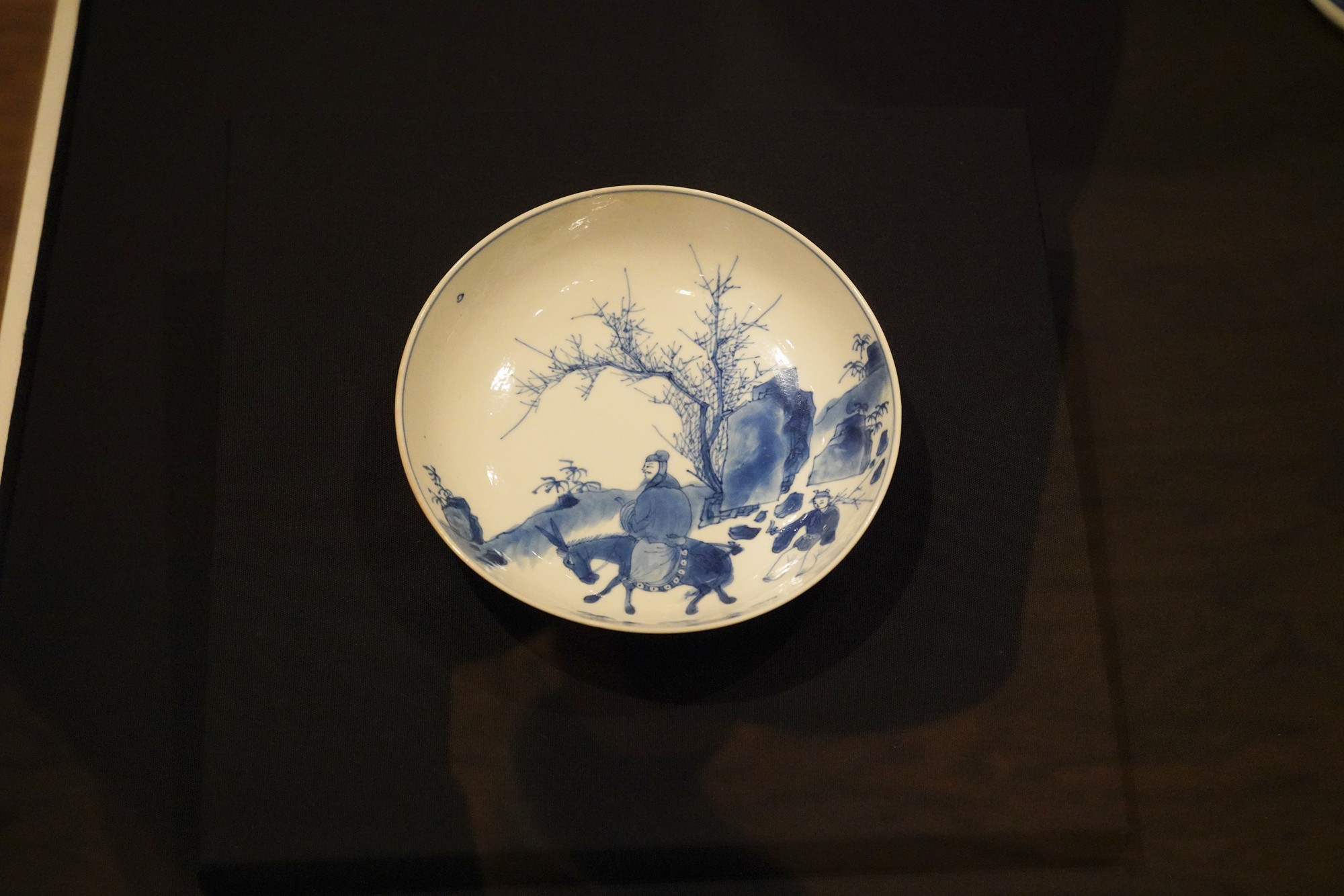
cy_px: 448
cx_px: 672
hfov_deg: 33.4
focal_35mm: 60
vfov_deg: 22.6
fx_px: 2240
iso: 10000
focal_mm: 60
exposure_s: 1/100
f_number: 5.6
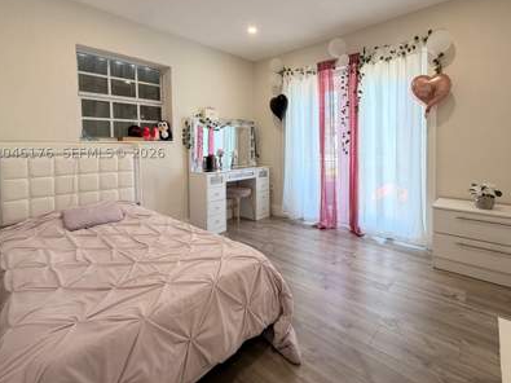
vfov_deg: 73.9
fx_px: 251
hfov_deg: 90.7
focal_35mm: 17
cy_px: 153
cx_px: 283
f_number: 2.2
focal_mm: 2.22
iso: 100
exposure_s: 1/120
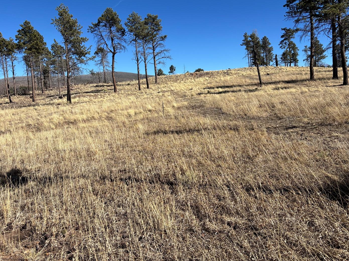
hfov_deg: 60.0
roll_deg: +3.1
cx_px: 173
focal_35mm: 30
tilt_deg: -6.9
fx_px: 302
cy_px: 128
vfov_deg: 46.8
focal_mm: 5.96
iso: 50
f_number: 1.6
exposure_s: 1/3650
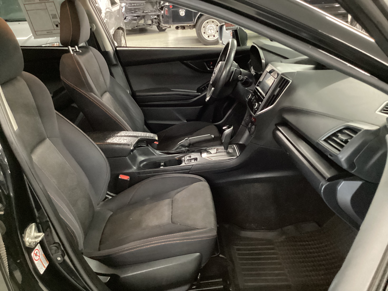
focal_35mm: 31
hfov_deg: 58.4
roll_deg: +3.2
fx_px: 347
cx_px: 194
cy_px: 146
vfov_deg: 45.4
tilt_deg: -25.9
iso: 640
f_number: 2.4
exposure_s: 1/17
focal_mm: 3.3
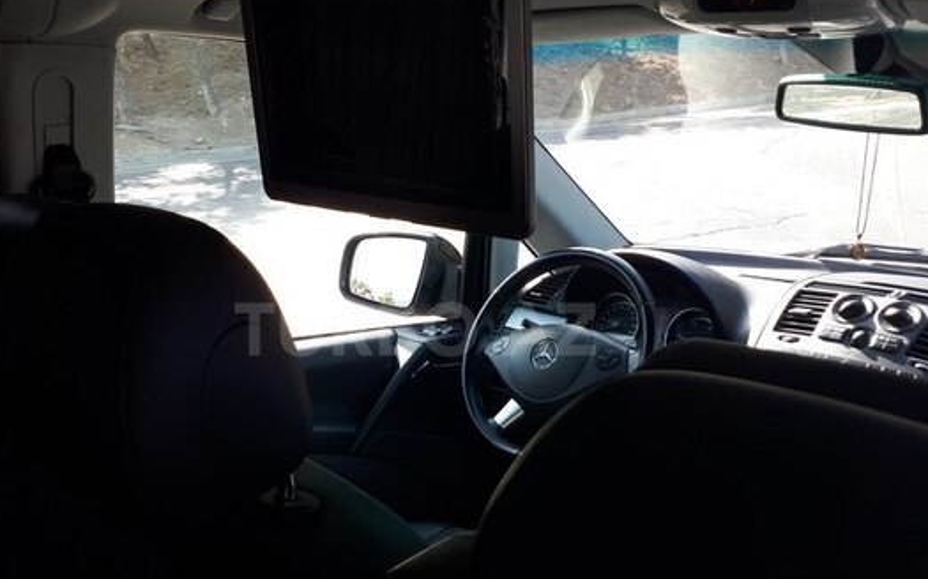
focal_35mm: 36
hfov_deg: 53.9
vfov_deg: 35.3
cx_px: 415
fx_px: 910
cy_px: 329
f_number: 1.9
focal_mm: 3.6
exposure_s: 1/125
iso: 40
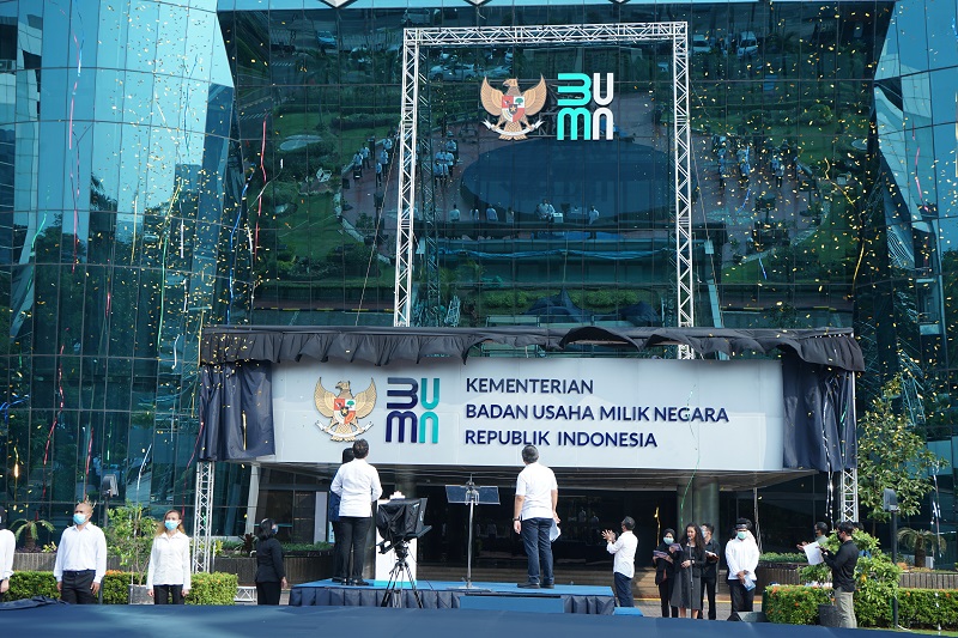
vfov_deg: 28.6
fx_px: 1250
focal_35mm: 47
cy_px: 319
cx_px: 479
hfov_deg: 41.9
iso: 100
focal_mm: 47
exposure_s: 1/125
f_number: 8
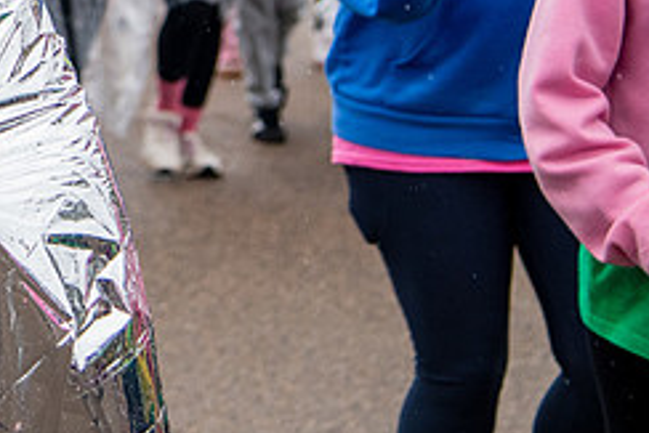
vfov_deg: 7.7
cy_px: -164
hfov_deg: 11.2
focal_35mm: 177
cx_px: -288
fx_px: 3193
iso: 1600
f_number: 4
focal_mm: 55
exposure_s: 1/1600
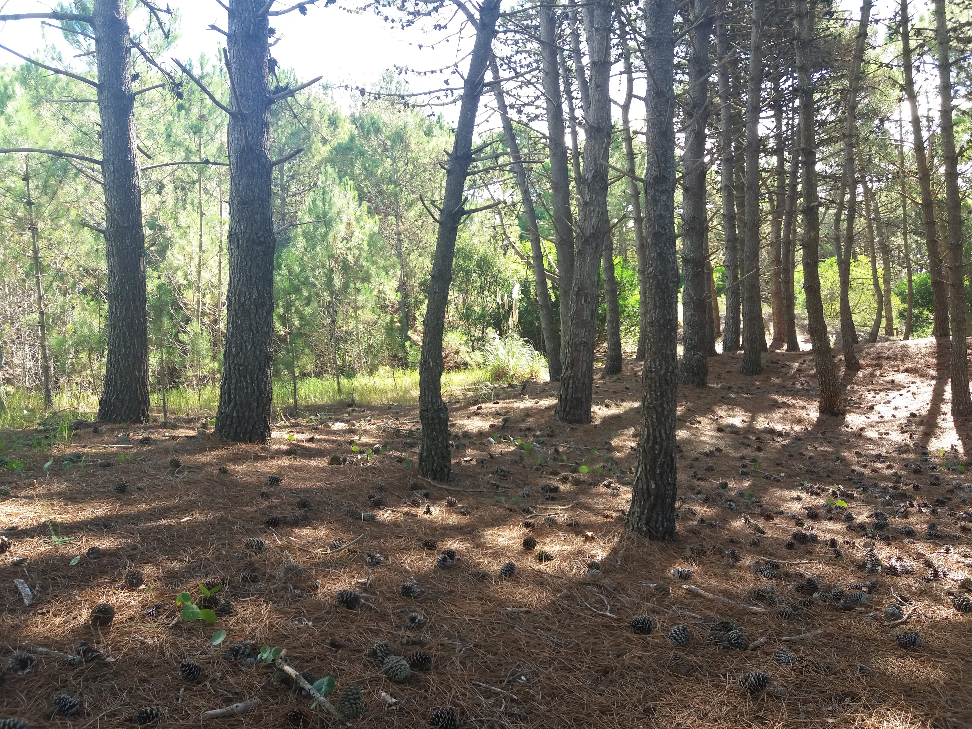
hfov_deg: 63.4
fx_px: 786
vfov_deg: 49.7
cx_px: 486
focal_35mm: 28
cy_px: 364
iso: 64
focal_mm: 3.7
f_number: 1.9
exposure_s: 1/132
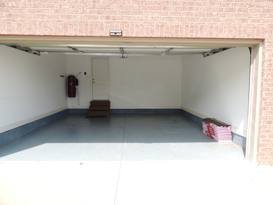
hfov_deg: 71.6
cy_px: 102
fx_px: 189
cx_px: 136
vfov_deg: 56.8
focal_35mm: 24
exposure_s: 1/500
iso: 100
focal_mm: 4.3
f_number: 3
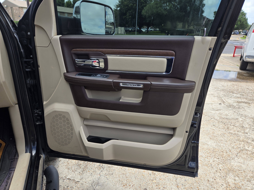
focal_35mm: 23
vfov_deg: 58.9
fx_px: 169
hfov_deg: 73.9
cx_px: 127
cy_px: 95
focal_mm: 5.4
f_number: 1.8
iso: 25
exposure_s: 1/641
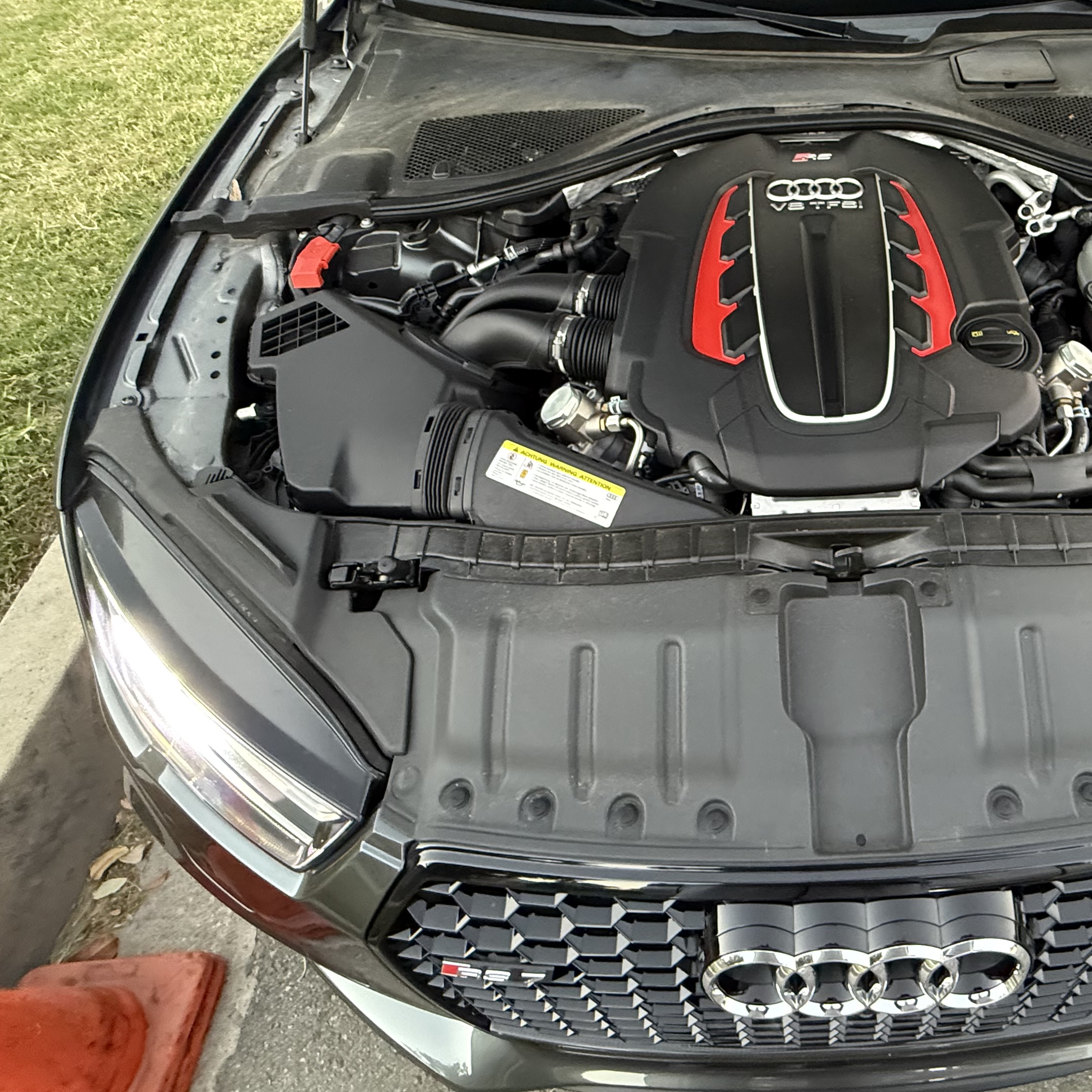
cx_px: 808
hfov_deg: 63.6
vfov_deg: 66.7
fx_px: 821
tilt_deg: -47.3
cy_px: 444
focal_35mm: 23
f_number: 2.2
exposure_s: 1/49
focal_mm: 2.22
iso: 800
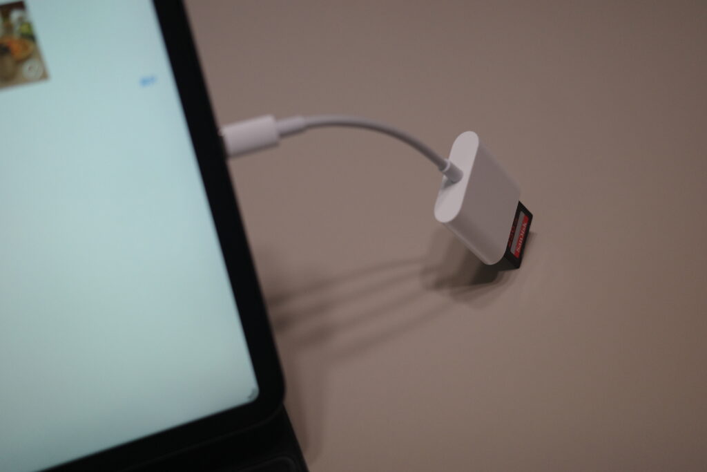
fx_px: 786
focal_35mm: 40
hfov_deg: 48.5
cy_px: 236
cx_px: 354
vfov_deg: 33.4
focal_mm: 26
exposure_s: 1/100
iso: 800
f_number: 2.8
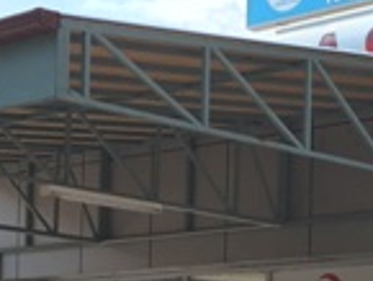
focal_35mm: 128
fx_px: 1380
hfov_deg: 15.0
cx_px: 417
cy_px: 376
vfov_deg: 11.3
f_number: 2.2
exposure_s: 1/777
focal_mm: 4.15
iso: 25
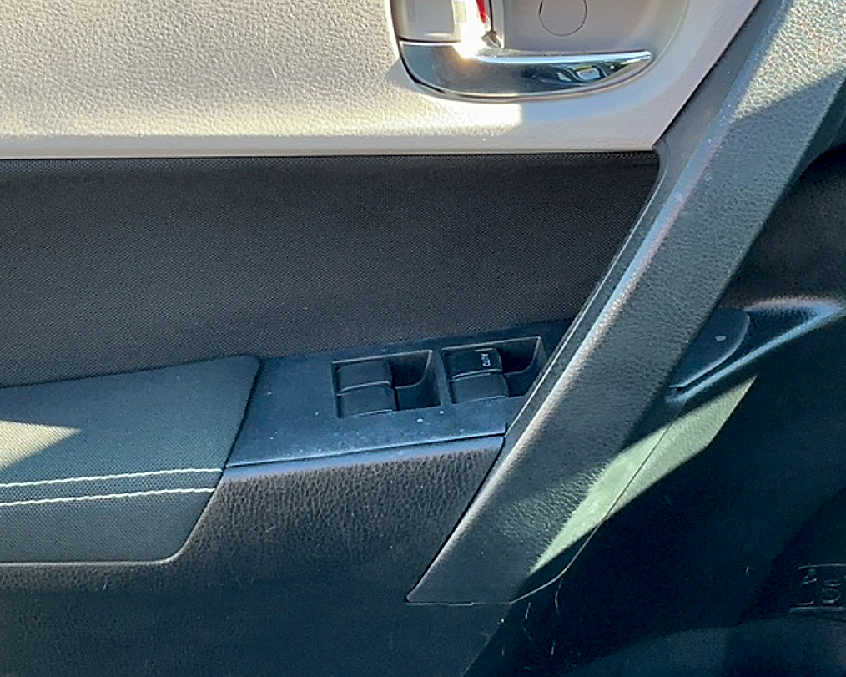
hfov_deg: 33.0
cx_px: 466
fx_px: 1427
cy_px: 371
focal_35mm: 57
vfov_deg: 26.7
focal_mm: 3
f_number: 1.8
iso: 64
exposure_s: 1/120
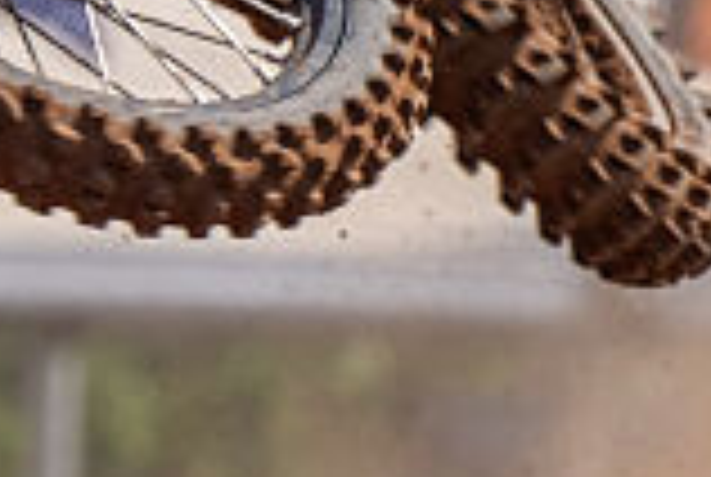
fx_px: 23962
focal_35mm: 1211
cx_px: -526
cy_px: -374
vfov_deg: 1.1
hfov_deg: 1.7
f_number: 5
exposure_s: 1/2000
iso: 200
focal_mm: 155
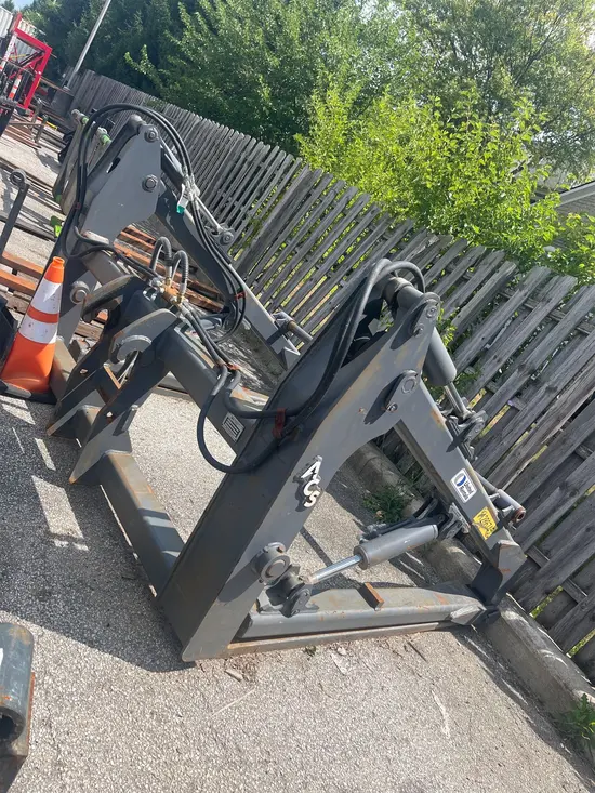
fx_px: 596
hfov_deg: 53.1
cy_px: 396
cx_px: 298
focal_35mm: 26
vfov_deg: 67.3
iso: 50
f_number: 1.6
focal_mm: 5.1
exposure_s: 1/2309
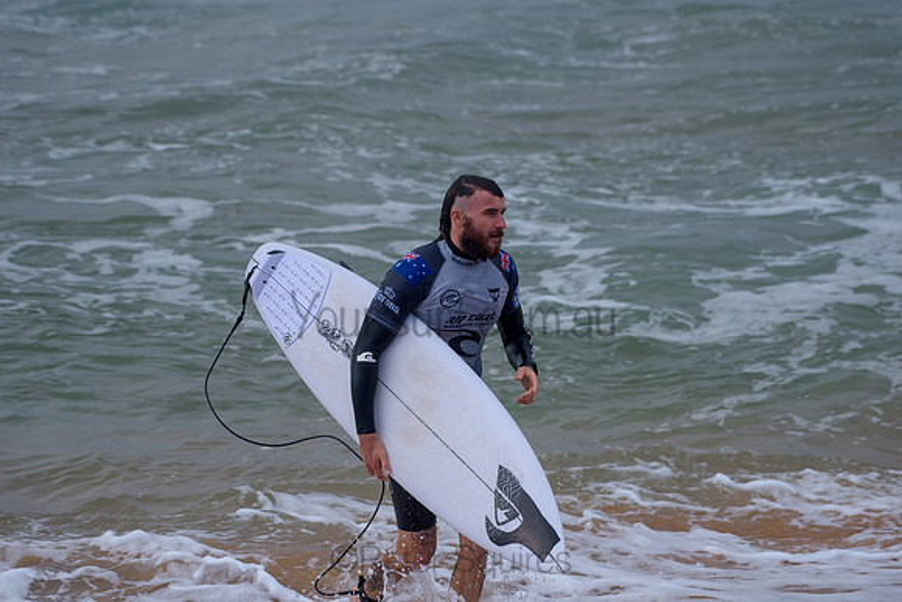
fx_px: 5084
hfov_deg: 10.1
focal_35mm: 203
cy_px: 301
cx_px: 451
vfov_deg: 6.8
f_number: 5.6
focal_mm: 200
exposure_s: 1/800
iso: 180
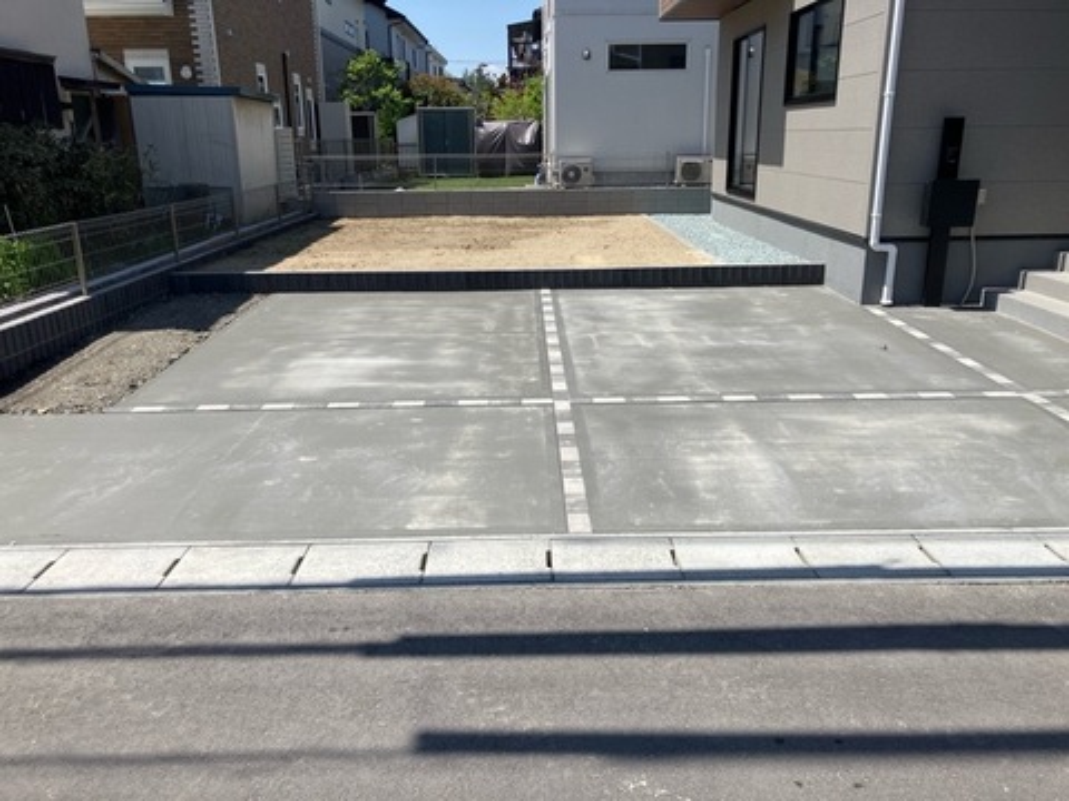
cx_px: 534
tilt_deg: -17.7
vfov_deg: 49.7
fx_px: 865
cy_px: 400
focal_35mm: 28
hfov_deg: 63.4
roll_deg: +1.6
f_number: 1.8
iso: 32
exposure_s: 1/3040
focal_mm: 3.99
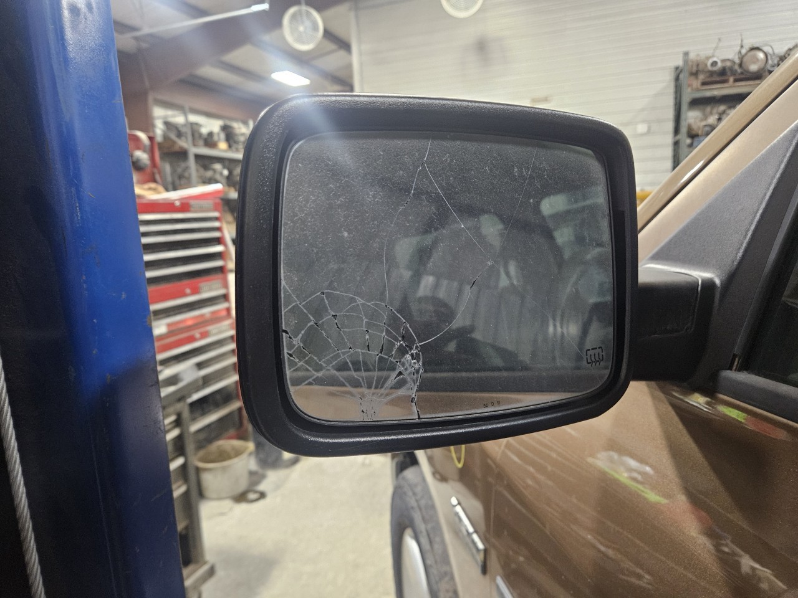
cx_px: 399
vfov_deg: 58.9
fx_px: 530
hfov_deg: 73.9
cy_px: 299
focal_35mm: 23
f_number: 1.8
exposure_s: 1/24
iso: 800
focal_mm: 5.4
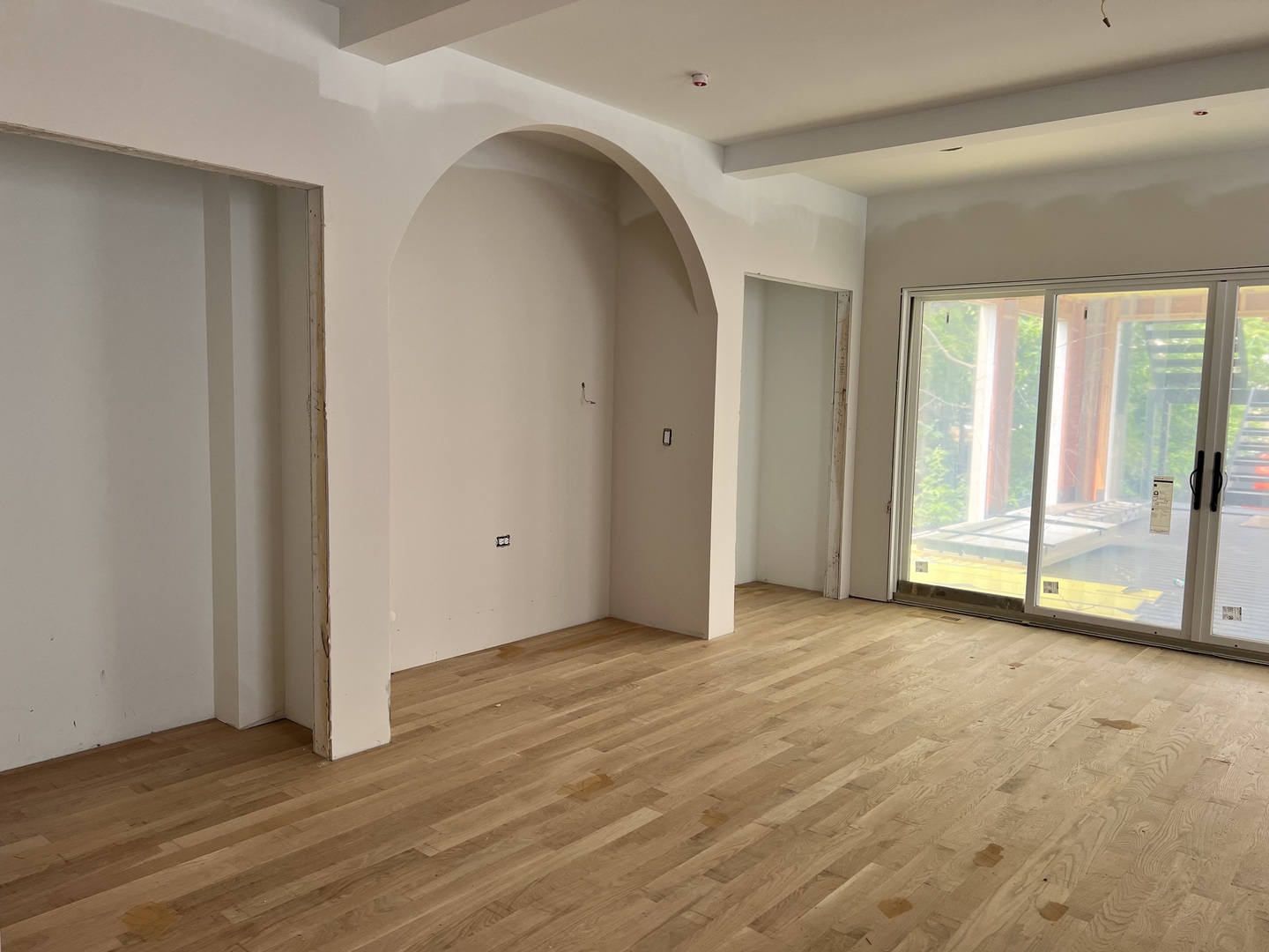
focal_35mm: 26
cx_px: 634
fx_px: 953
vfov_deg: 53.1
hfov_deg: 67.3
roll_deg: -1.0
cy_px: 476
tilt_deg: -5.1
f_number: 1.5
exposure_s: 1/134
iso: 64
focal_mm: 5.7
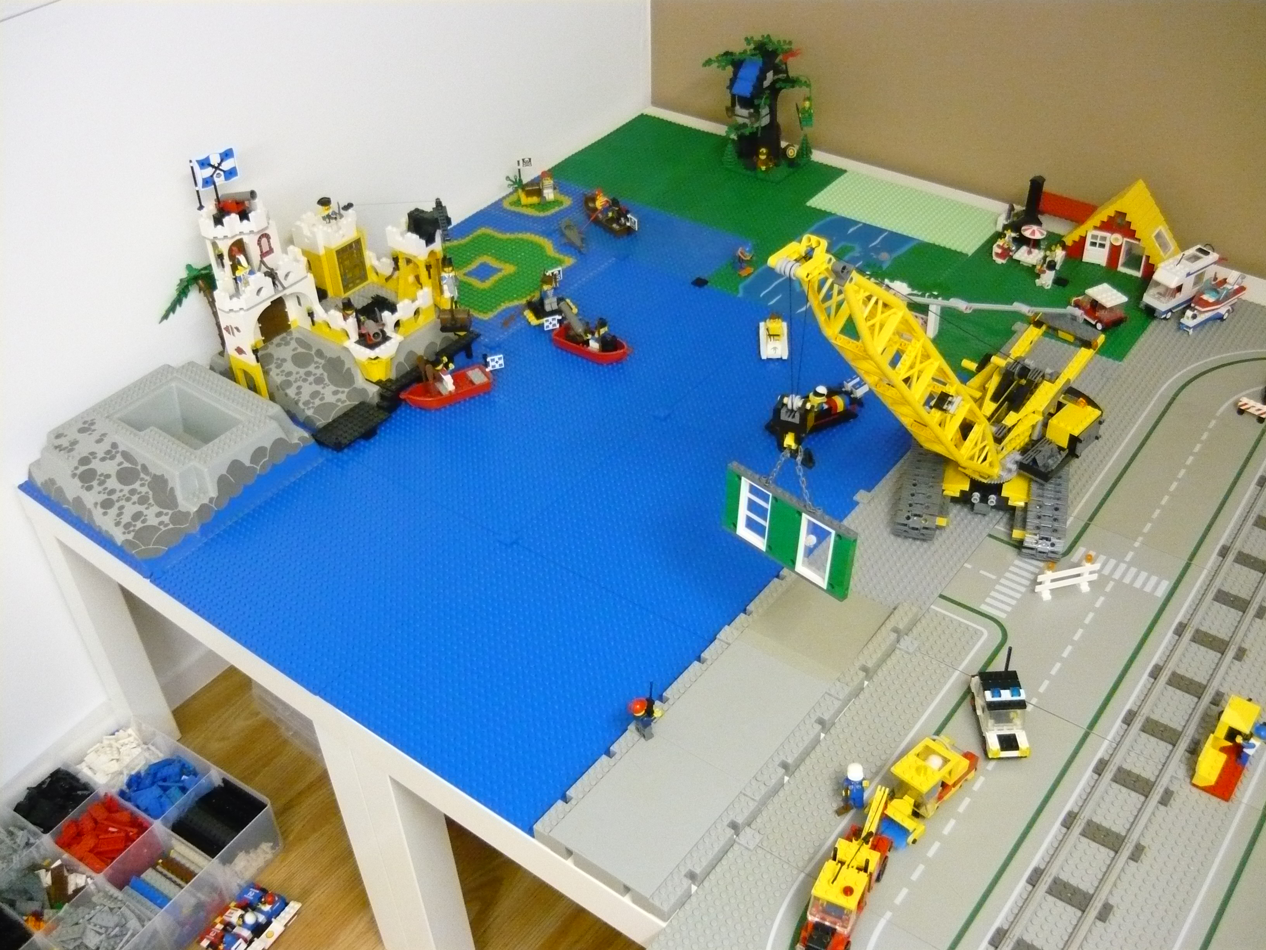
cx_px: 633
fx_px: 1207
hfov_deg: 55.4
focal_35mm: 33
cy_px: 475
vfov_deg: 42.9
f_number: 2.8
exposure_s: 1/30
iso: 800
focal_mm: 5.5
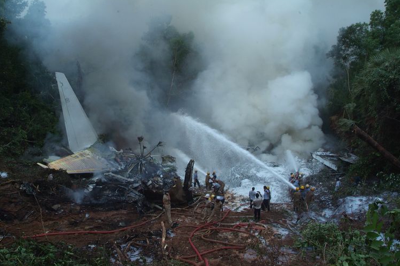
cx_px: 188
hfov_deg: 63.6
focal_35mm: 29
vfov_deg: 44.9
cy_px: 139
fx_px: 322
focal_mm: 18
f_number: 6.7
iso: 800
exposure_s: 1/180
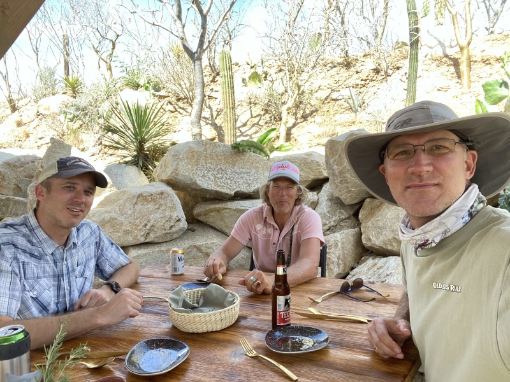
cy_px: 191
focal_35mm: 23
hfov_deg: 73.9
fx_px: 339
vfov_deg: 58.9
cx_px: 255
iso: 50
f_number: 2.2
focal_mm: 2.71
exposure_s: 1/122
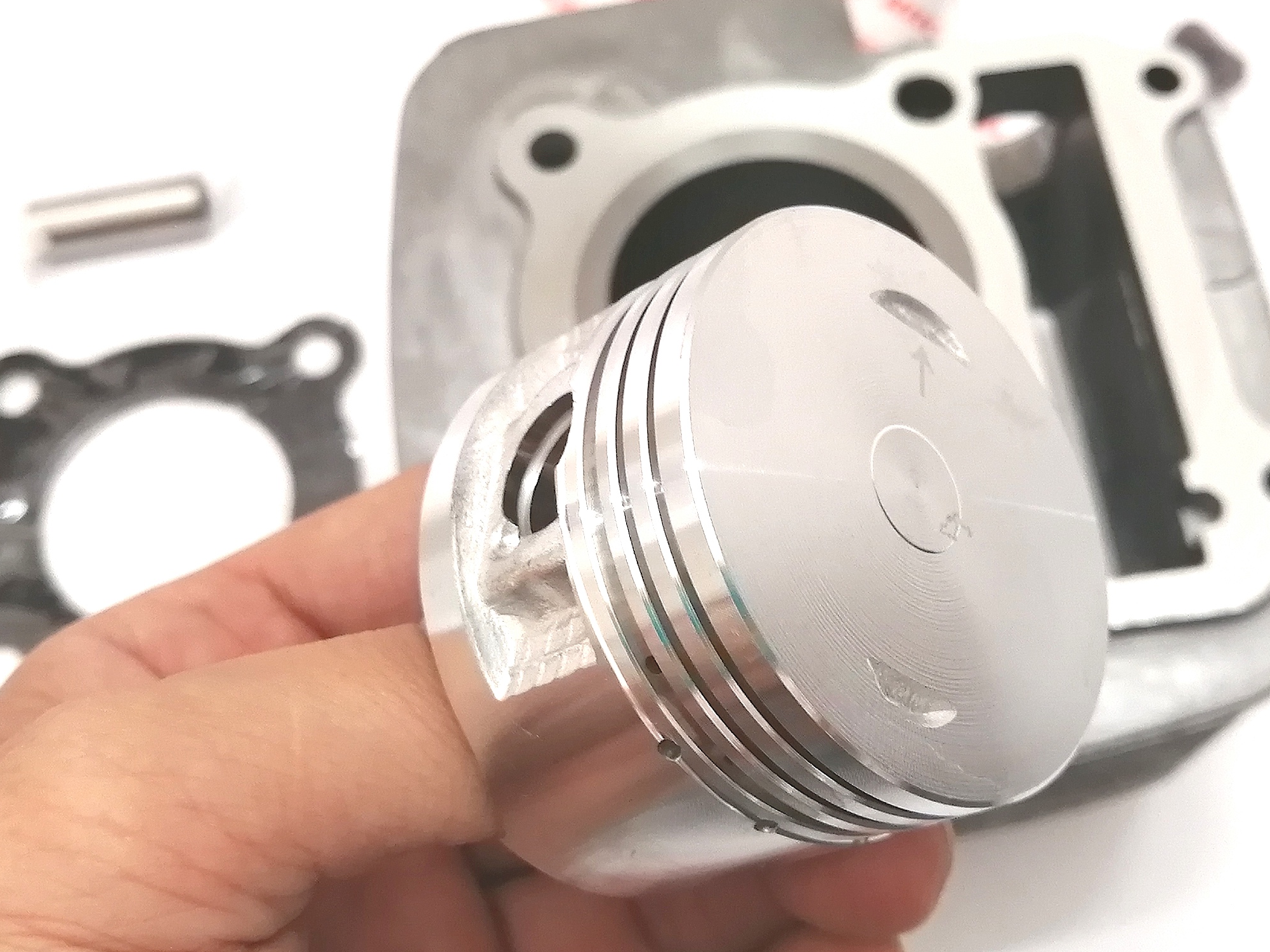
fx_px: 1651
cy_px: 356
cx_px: 641
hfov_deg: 42.1
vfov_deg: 32.0
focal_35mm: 45
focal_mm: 3.62
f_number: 1.8
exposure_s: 1/33.3
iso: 125
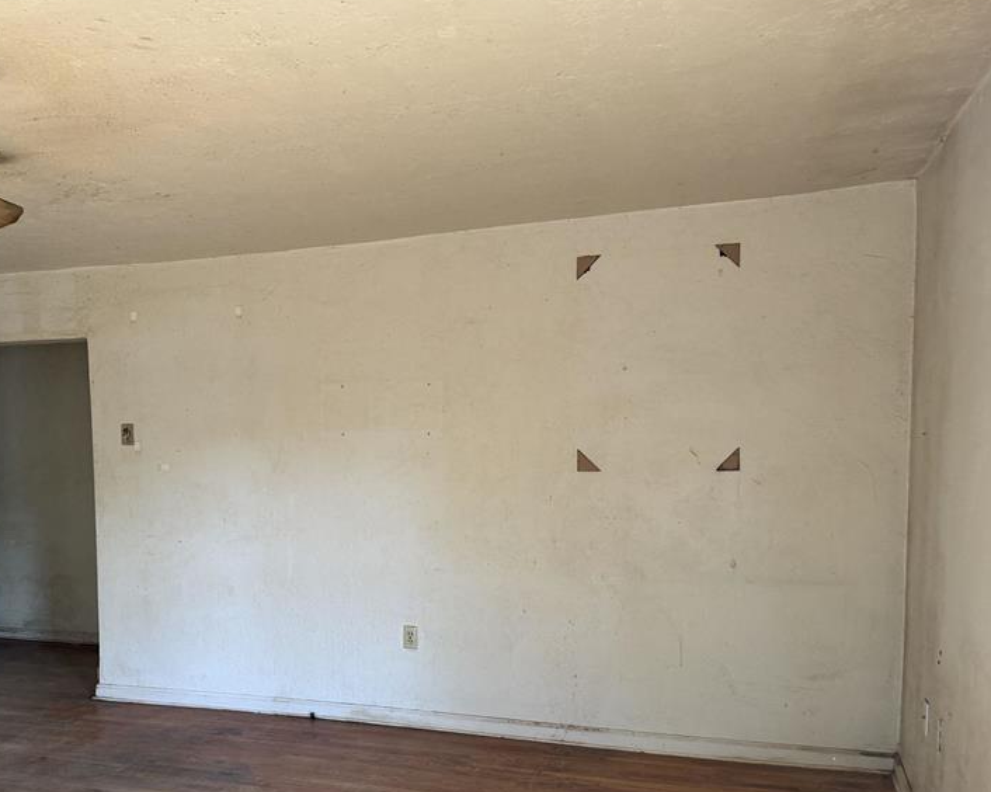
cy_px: 473
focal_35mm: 34
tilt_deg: -2.7
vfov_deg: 43.1
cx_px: 296
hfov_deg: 51.4
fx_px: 997
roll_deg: +0.4
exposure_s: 1/93
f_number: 1.78
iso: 200
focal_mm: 6.76
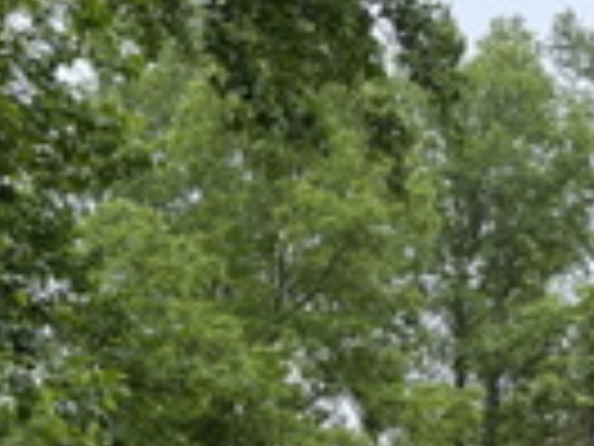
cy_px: 405
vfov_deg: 19.8
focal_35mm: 73
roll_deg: -0.3
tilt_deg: +18.6
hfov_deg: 26.2
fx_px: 1253
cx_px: 468
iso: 100
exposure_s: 1/1437
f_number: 1.78
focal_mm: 6.76
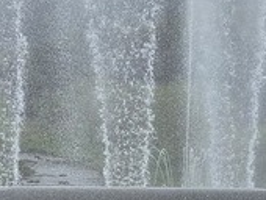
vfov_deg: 10.9
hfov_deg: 14.5
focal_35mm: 135
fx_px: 1039
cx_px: 77
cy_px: 217
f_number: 1.8
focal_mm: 5.4
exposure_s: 1/2671
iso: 80
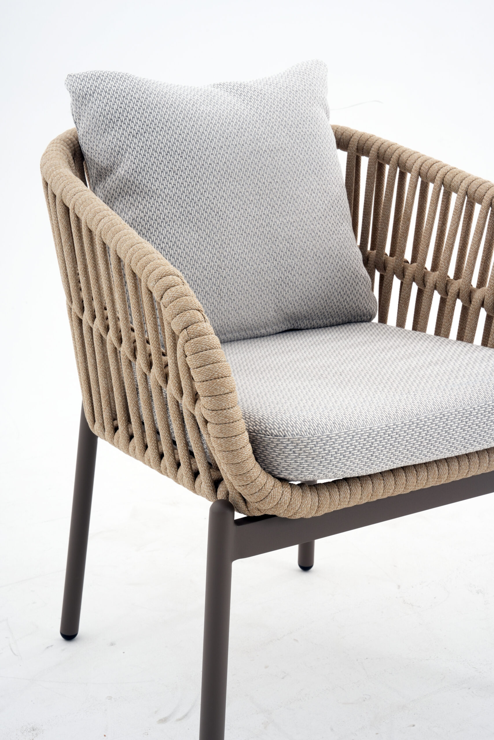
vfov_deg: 32.9
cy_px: 370
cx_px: 247
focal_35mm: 61
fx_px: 1255
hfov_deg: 22.3
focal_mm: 61
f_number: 18
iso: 200
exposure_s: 1/125
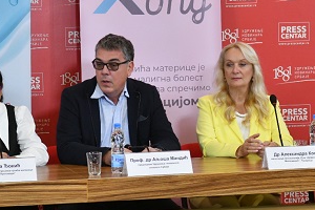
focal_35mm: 154
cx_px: 105
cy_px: 79
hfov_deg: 13.3
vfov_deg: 8.9
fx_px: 1347
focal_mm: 70
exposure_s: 1/125
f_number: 5.6
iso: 3200
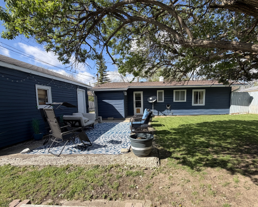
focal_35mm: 18
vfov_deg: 73.3
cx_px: 144
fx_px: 137
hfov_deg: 86.0
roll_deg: +1.6
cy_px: 120
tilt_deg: -8.3
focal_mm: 2.22
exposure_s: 1/770
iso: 40
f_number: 2.2
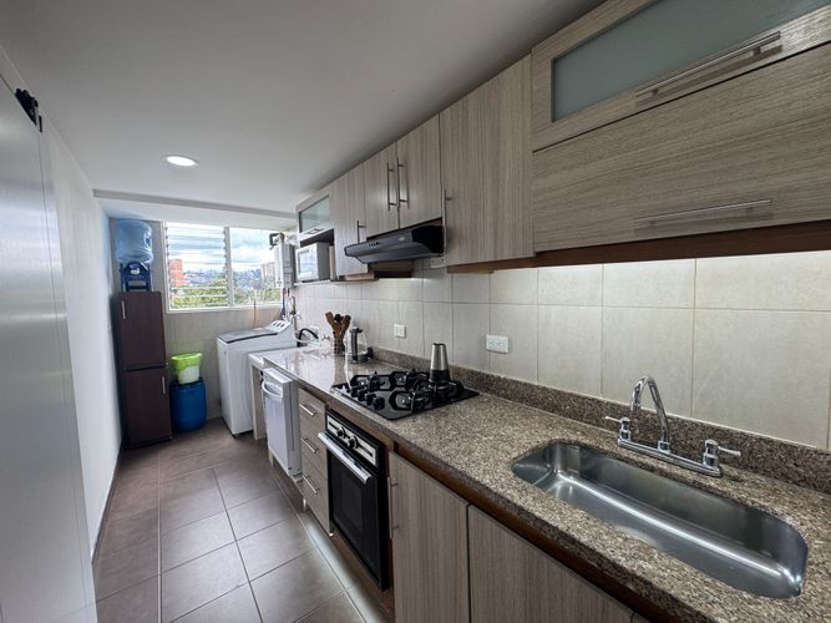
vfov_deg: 85.7
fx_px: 336
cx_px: 416
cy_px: 312
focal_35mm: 14
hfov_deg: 102.1
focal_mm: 2.22
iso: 64
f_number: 2.2
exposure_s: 1/120
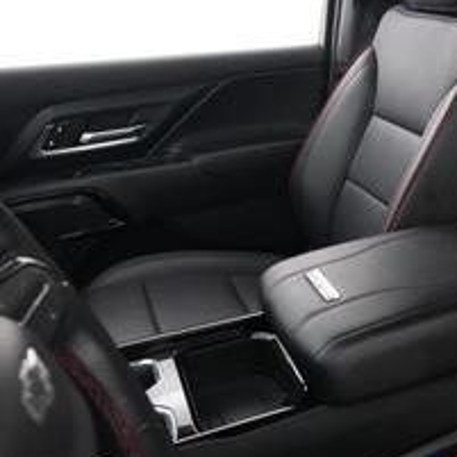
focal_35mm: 46
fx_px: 687
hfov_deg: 32.7
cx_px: 491
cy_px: 207
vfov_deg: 36.8
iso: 12800
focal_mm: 17
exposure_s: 1/60
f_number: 3.5
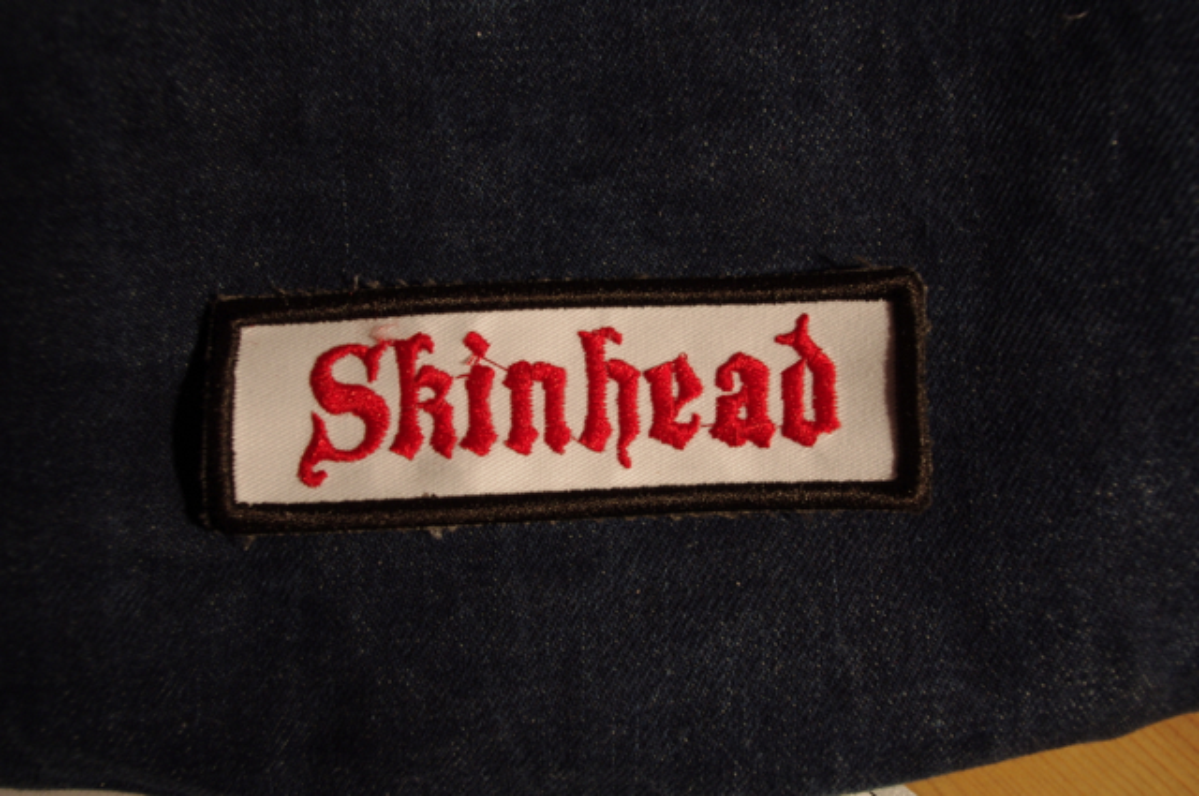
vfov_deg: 42.2
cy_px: 398
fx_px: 1031
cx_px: 600
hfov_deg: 60.3
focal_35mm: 31
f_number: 5
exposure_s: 1/50
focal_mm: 21.25
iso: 800
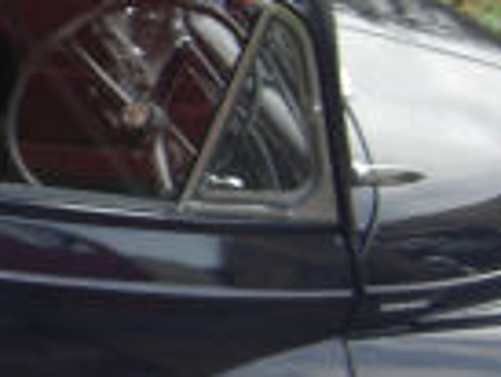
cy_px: 68
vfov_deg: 7.5
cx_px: -355
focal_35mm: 199
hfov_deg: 9.5
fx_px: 2883
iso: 80
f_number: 2.8
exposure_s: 1/125
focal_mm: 7.9
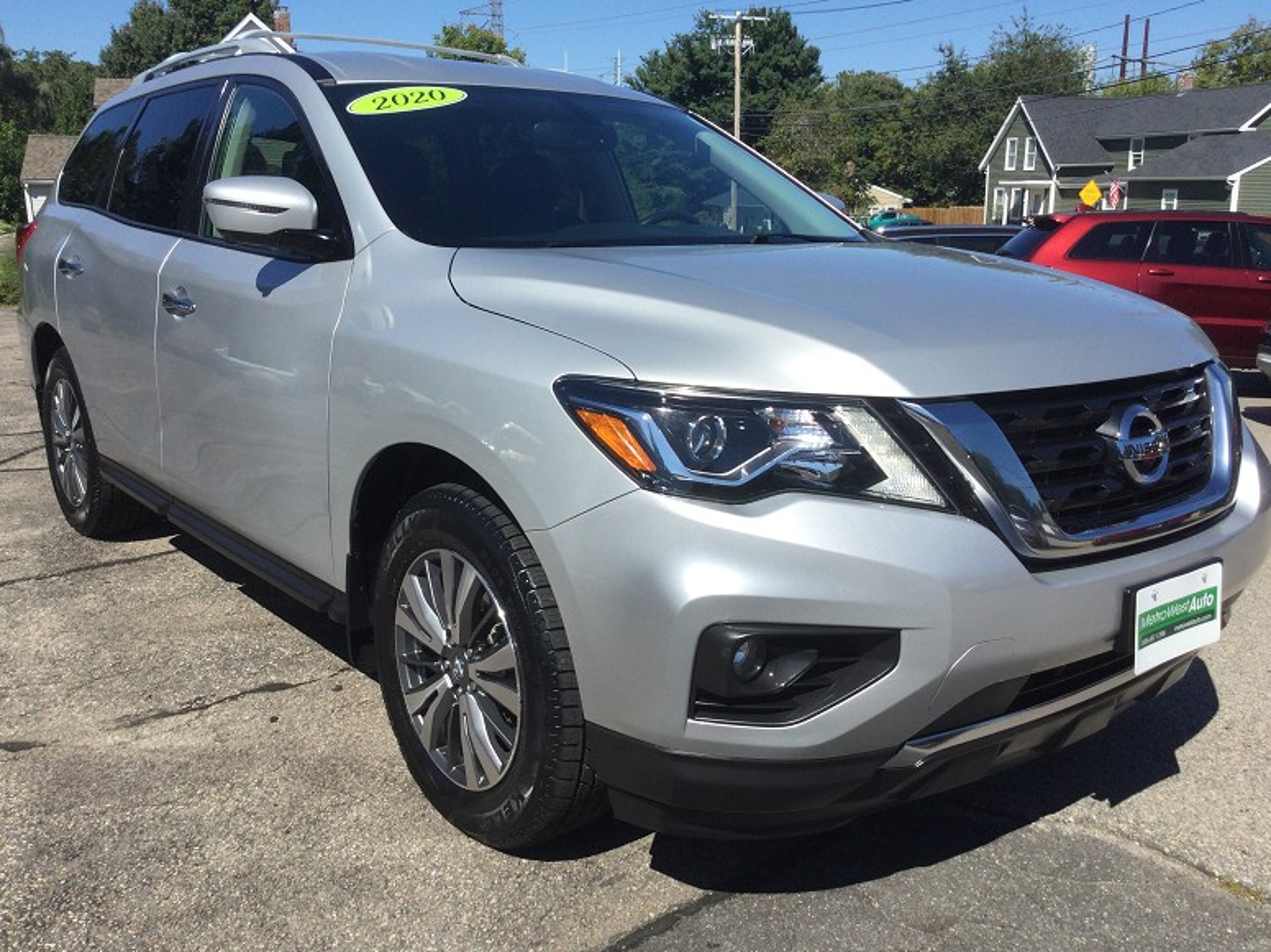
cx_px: 625
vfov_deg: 44.1
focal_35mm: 32
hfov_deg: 56.8
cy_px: 470
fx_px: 1175
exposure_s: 1/1538
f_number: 2.4
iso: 25
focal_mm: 3.3
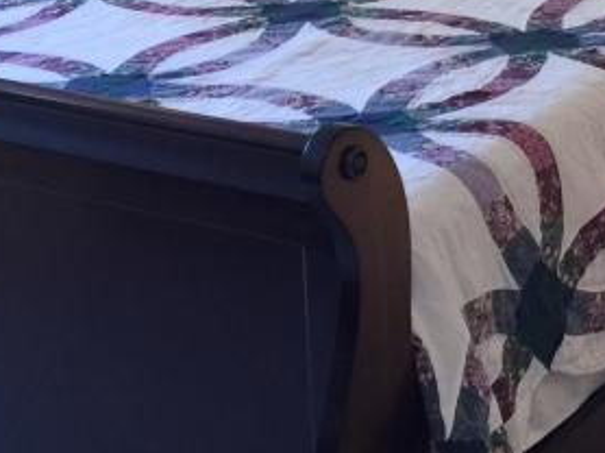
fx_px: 1868
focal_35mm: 107
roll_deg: +1.2
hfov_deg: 18.0
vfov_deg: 13.1
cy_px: -207
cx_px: 596
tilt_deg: -10.6
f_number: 2.2
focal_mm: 4.15
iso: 50
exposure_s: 1/15
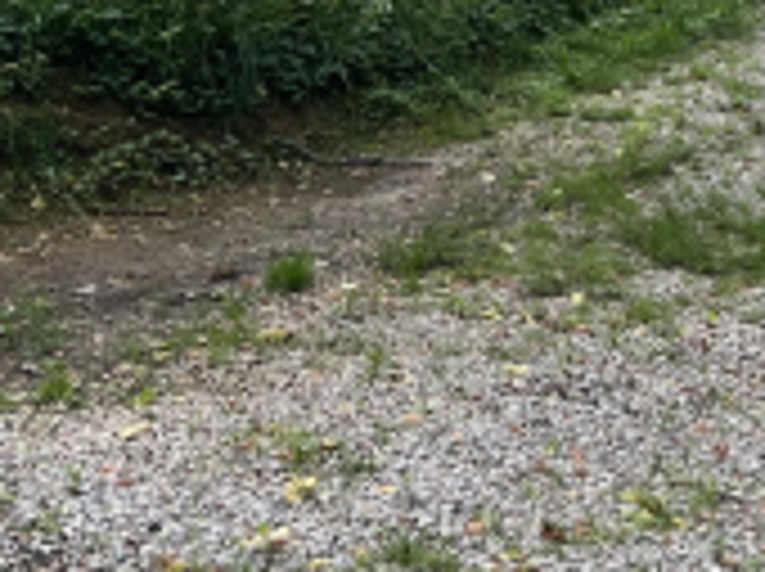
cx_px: 398
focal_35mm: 102
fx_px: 2251
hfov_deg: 19.3
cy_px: -203
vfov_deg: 13.8
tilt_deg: -2.8
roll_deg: -0.3
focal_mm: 5.7
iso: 50
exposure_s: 1/304
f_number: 1.5
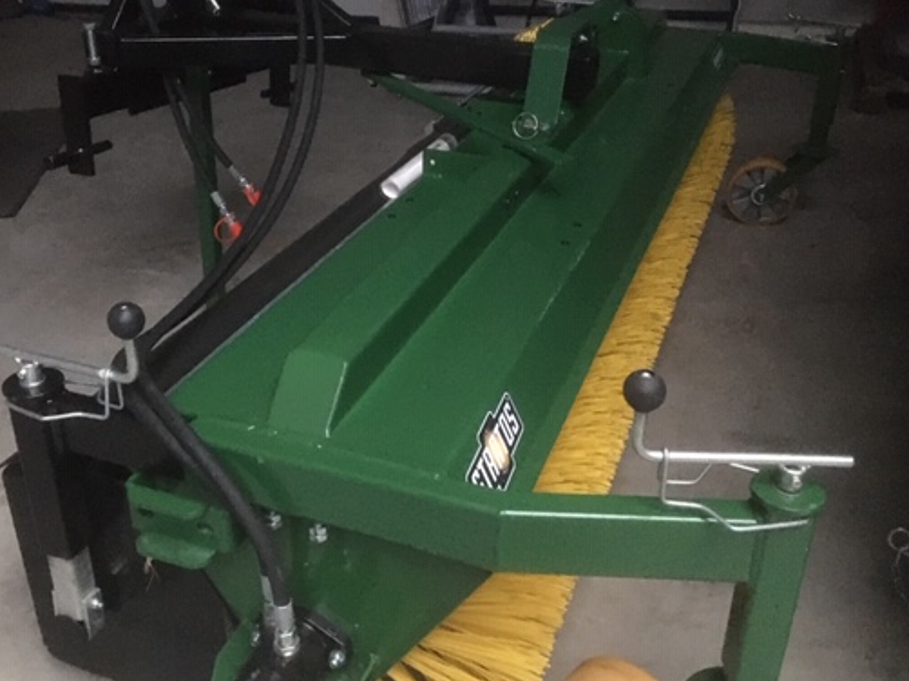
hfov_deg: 50.1
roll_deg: +1.8
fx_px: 971
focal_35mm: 37
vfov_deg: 38.6
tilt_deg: -25.7
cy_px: 297
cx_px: 409
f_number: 2.2
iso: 1000
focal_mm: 4.15
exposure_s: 1/17
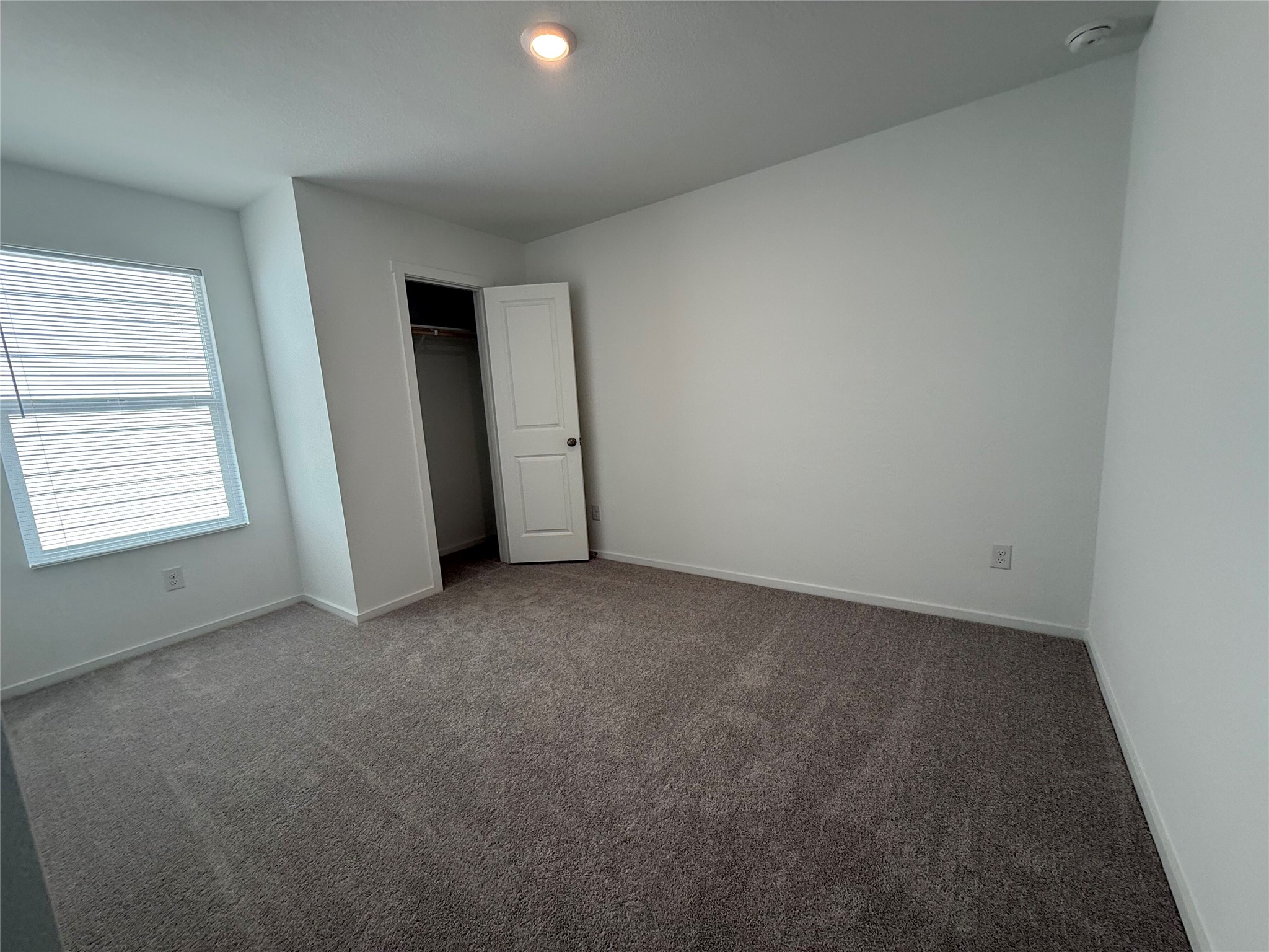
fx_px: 513
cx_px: 634
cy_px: 476
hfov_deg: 102.1
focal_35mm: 14
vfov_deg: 85.7
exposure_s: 1/120
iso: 160
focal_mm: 2.22
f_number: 2.2
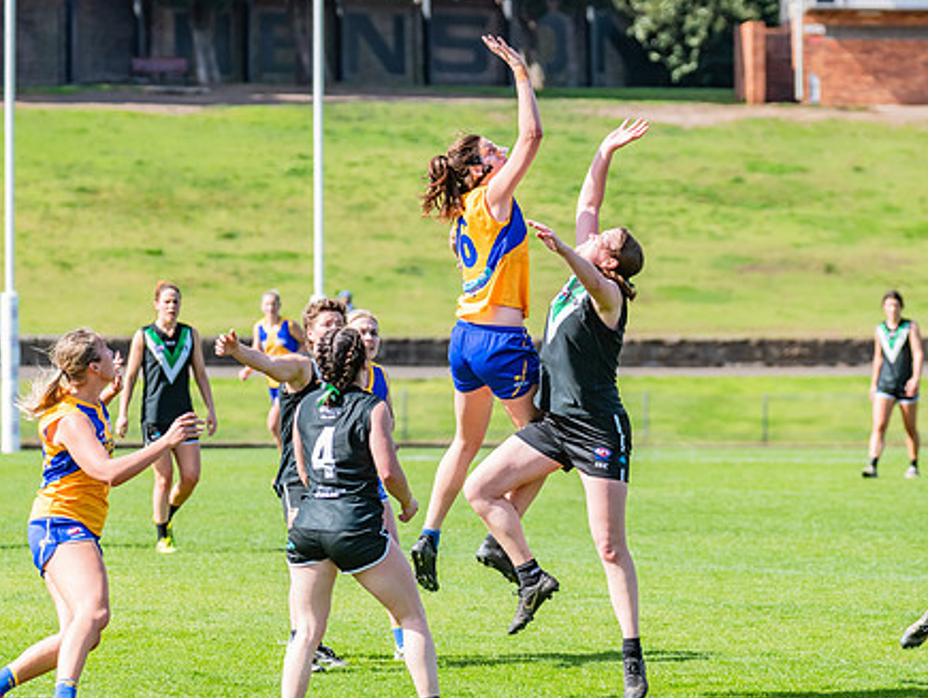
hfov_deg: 7.2
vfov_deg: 5.4
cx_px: 610
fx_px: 7378
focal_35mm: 275
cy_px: 364
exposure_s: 1/1600
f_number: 7.1
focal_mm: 210
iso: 800
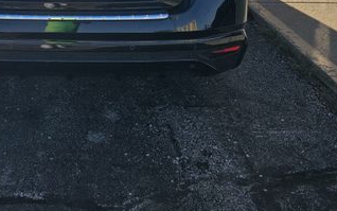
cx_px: 55
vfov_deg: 24.5
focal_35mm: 49
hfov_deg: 39.0
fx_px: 450
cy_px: -22
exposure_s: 1/742
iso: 10
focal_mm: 6.3
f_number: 1.7
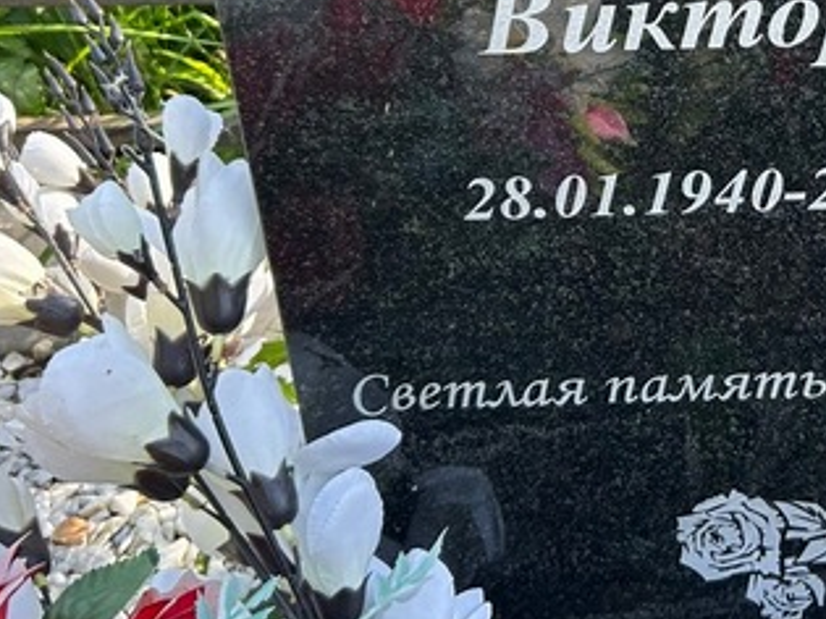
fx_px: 1574
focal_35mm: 66
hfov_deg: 27.8
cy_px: 31
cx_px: 808
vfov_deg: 21.6
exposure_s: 1/215
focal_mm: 5.7
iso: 40
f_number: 1.5
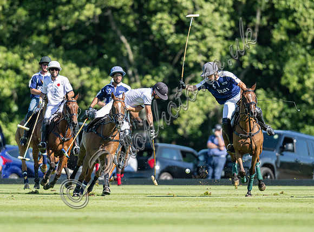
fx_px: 6739
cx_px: 140
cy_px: 151
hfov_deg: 2.7
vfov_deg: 2.0
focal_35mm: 747
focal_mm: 400
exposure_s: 1/4000
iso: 400
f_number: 3.2
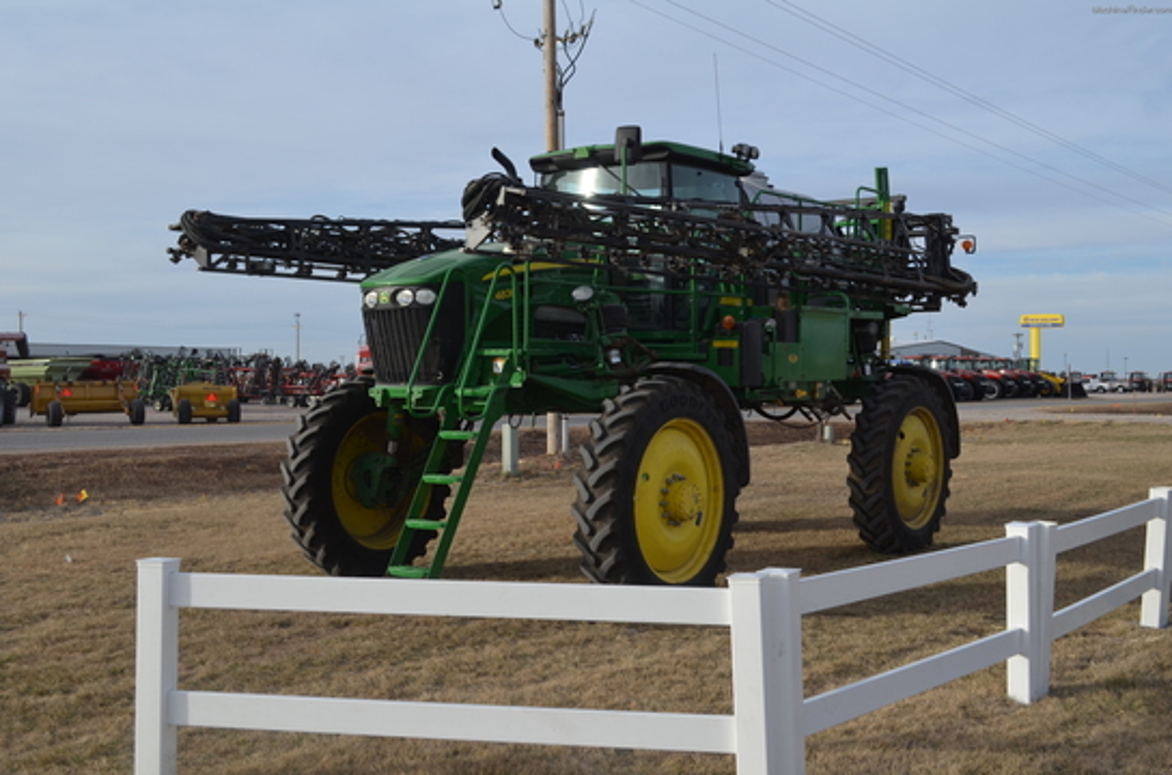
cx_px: 586
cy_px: 388
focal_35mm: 39
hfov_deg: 49.7
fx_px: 1267
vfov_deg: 34.0
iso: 125
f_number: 8
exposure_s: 1/250
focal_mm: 26
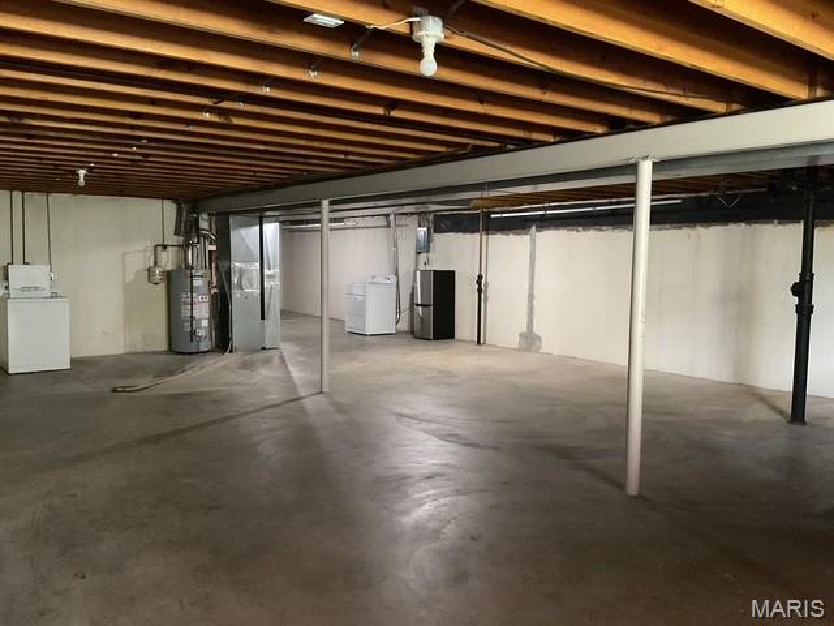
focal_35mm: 29
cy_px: 313
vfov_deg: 48.2
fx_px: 699
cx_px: 417
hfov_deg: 61.7
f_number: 1.8
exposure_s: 1/30
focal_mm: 3
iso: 500
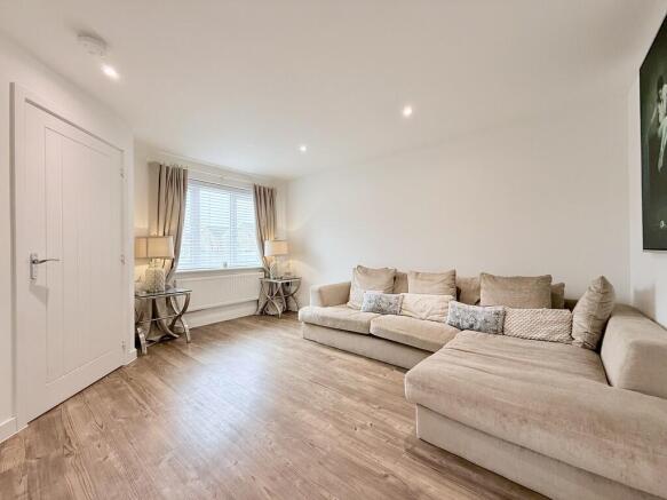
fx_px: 270
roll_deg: +0.2
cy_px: 250
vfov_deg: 85.7
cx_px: 334
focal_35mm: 14
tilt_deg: +0.6
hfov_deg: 102.1
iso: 100
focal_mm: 2.22
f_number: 2.2
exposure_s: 1/99
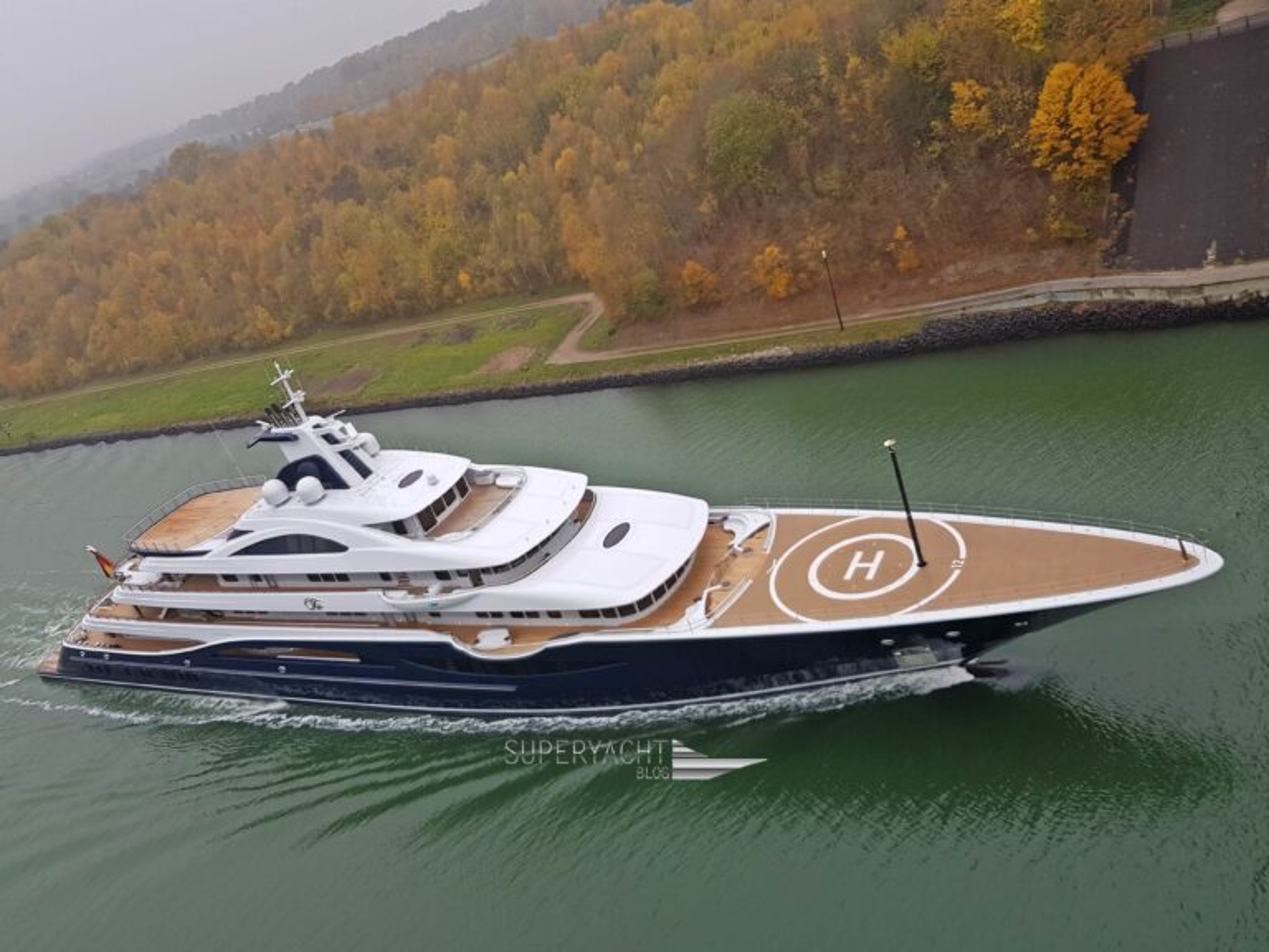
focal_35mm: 26
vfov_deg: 53.1
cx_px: 634
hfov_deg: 67.3
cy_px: 476
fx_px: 953
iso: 40
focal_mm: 4.2
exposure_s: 1/141
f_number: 1.7
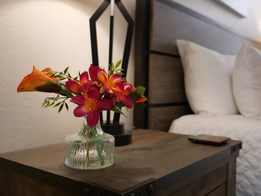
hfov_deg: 49.0
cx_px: 130
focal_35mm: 38
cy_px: 98
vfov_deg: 37.7
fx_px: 287
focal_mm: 19
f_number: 2.8
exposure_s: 1/60
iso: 320
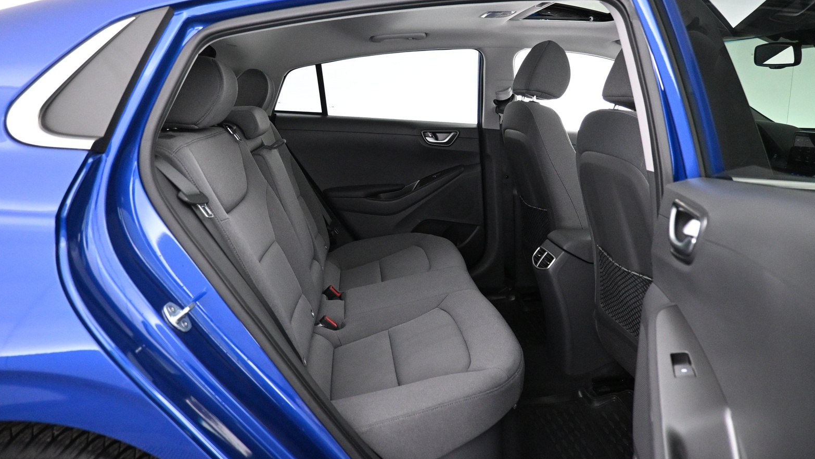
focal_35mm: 26
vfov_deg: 44.2
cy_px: 189
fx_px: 562
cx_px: 409
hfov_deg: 71.9
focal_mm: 16
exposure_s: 1/40
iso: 4000
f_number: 3.5
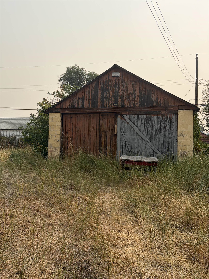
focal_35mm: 26
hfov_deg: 53.1
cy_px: 140
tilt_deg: +1.8
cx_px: 104
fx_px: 209
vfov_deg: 67.3
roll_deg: +0.5
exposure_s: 1/4329
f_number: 1.6
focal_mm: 5.96
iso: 50
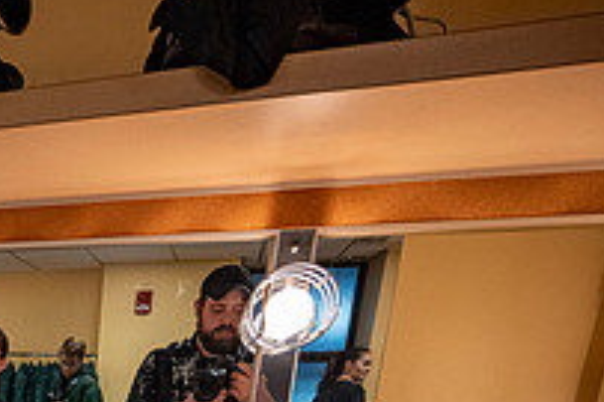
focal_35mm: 40
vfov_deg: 26.6
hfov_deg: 38.6
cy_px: 558
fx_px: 671
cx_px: -83
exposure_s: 1/160
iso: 1600
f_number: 4
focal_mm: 14
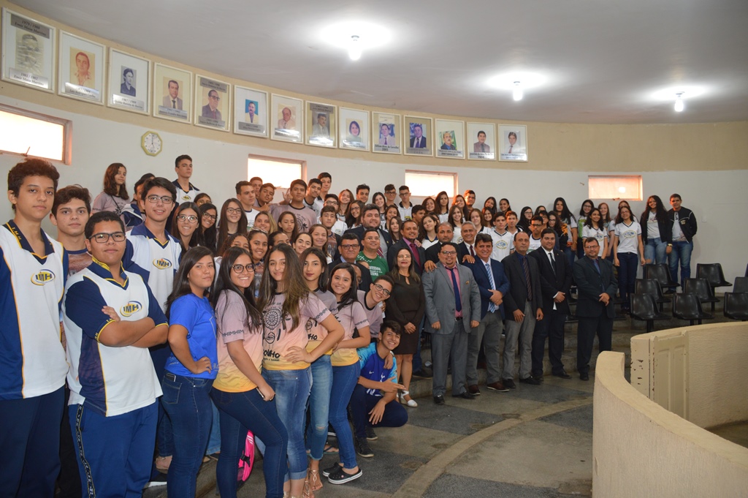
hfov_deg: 67.4
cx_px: 374
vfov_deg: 47.9
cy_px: 249
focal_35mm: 27
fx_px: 561
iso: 450
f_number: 3.5
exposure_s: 1/60
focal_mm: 18
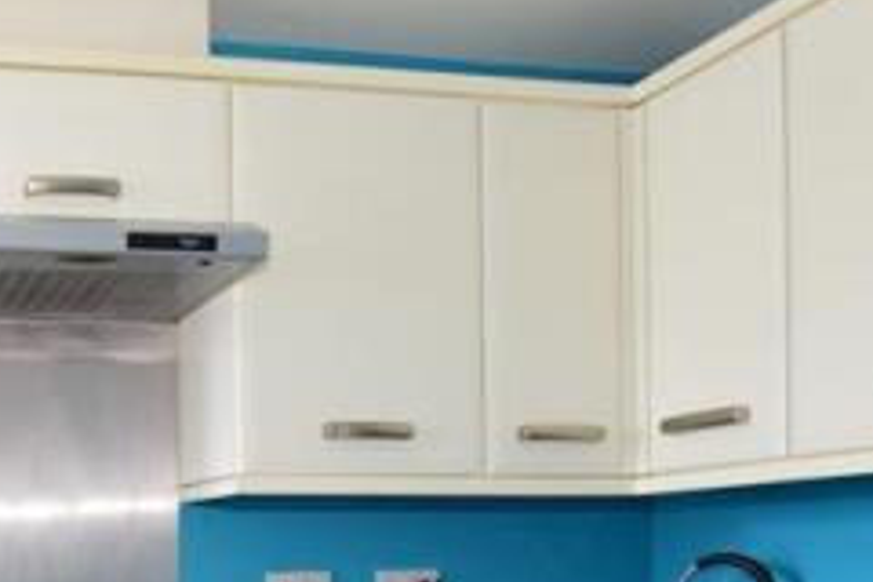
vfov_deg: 30.4
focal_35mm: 41
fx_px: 994
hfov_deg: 40.5
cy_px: 580
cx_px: -29
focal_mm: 10
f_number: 5.6
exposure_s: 1/2
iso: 400
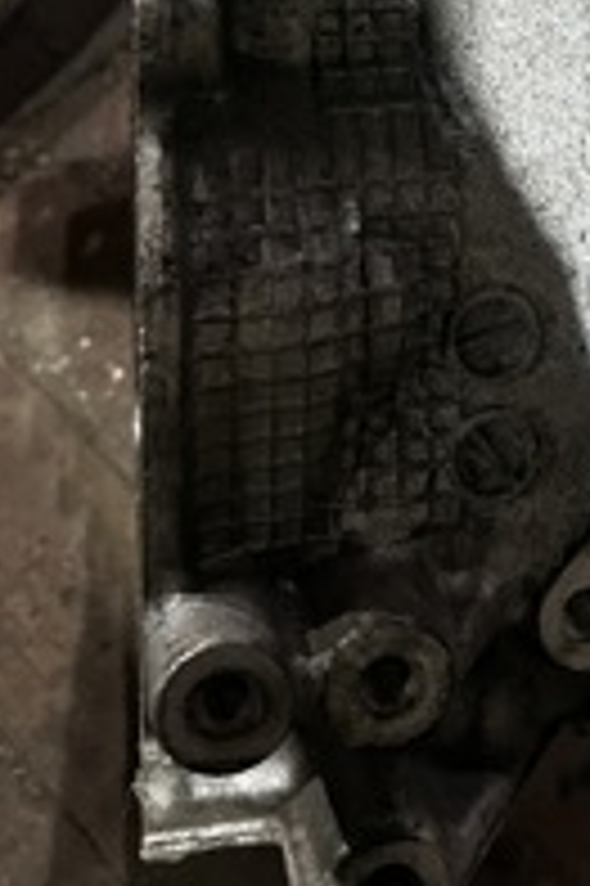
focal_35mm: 66
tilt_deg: -53.8
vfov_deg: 27.6
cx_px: 500
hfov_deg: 20.3
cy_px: -112
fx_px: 1625
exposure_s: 1/33
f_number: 1.6
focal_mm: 5.1
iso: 500
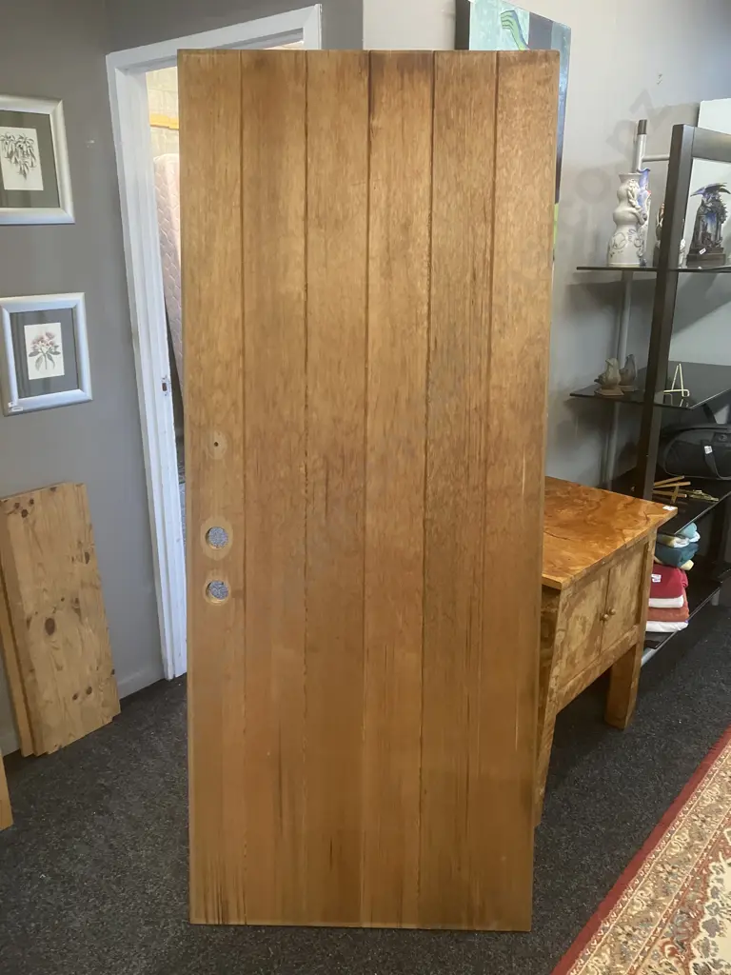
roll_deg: -0.8
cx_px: 366
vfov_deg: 63.4
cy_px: 488
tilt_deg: -16.5
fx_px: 788
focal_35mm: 28
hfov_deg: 49.7
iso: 250
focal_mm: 3.99
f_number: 1.8
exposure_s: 1/50
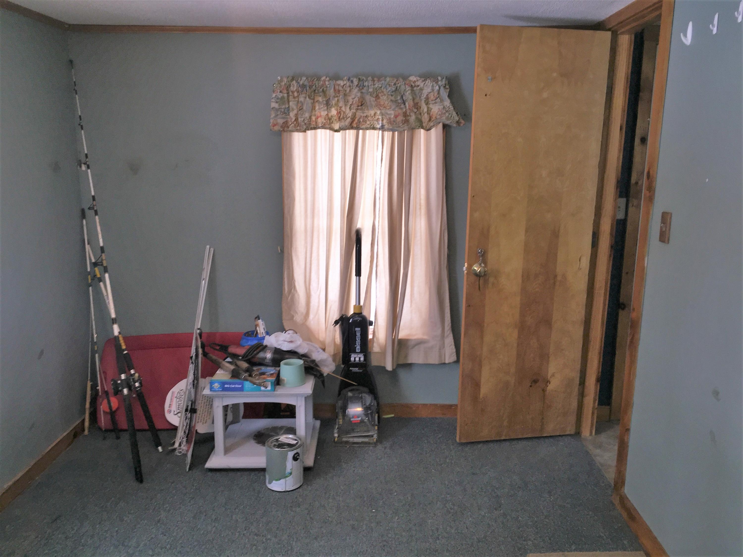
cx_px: 372
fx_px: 622
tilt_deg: -10.1
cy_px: 278
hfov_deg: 61.7
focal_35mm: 29
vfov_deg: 48.2
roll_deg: -0.3
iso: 32
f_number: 2.2
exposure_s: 1/30
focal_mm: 4.15
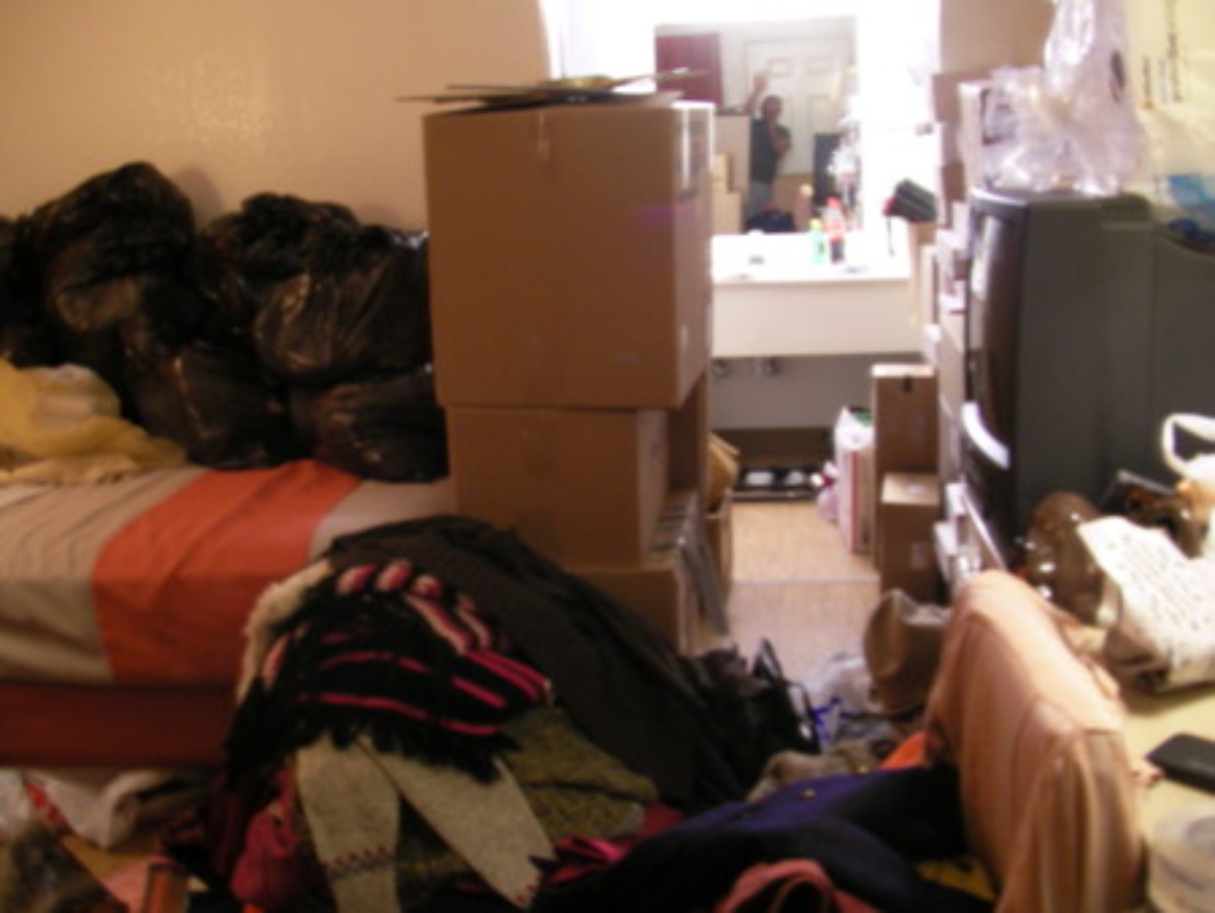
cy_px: 456
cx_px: 608
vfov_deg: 35.2
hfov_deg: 45.8
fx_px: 1440
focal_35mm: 41
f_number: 3.5
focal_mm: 6.3
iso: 100
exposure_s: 1/3.1
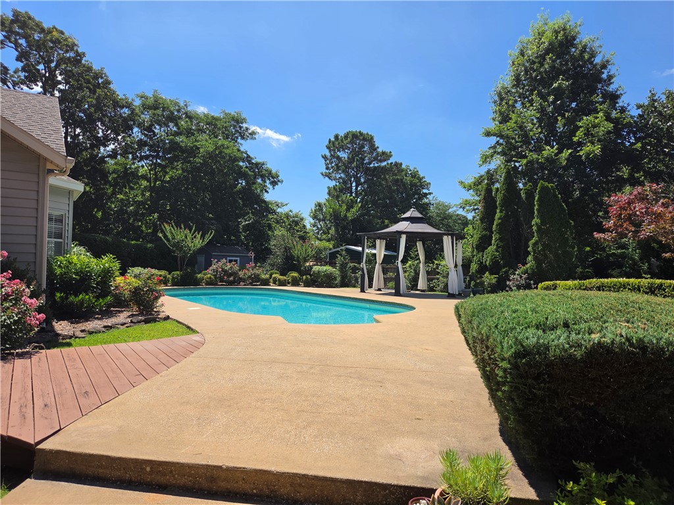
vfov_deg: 58.9
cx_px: 337
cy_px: 252
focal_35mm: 23
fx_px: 448
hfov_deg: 73.9
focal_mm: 5.4
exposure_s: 1/4481
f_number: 1.8
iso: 80
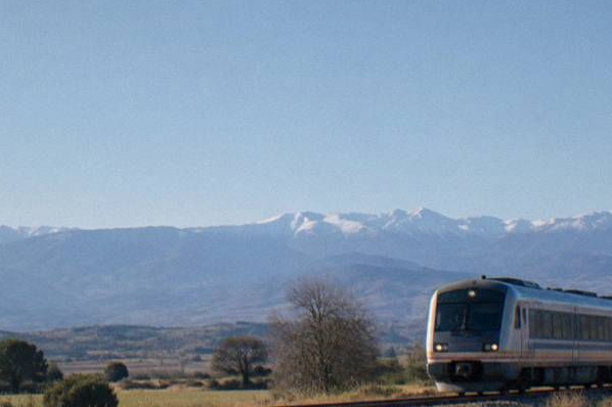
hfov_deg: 24.8
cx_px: 331
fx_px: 1393
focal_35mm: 82
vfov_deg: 16.6
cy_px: 287
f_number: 5.6
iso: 400
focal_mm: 49
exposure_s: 1/640
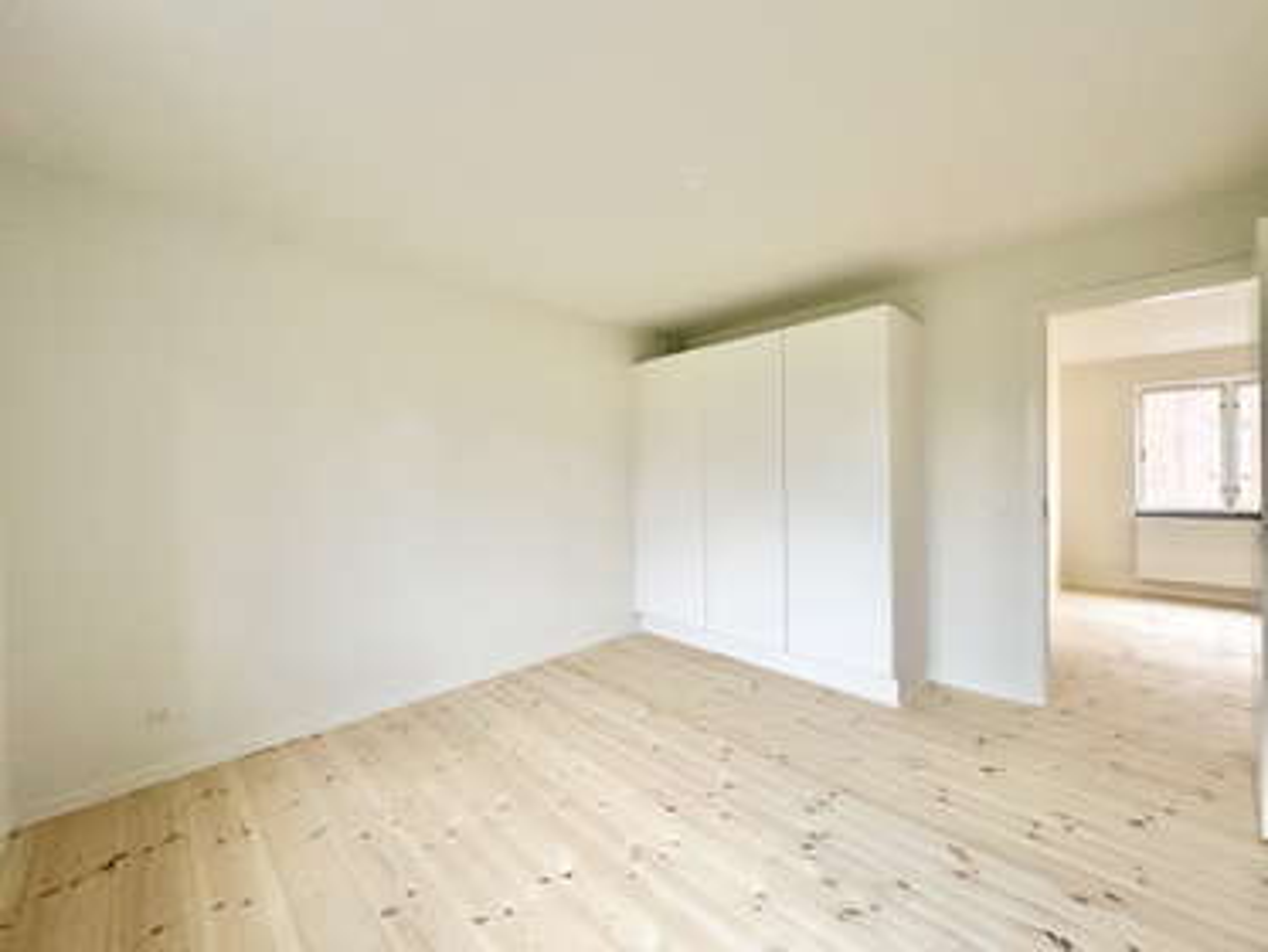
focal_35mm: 14
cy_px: 476
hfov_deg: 102.0
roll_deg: +0.1
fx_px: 513
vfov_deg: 85.7
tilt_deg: +0.1
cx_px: 634
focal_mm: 2.22
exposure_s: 1/60
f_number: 2.2
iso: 400
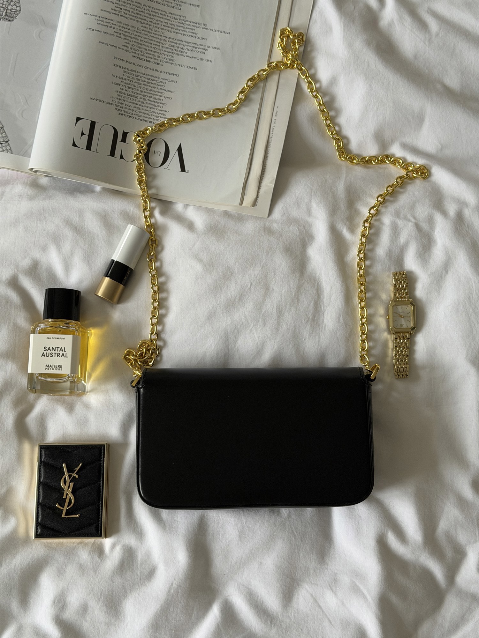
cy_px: 319
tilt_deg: -81.9
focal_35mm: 48
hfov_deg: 30.3
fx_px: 886
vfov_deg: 39.7
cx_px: 240
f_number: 1.78
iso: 250
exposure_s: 1/60
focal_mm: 6.76
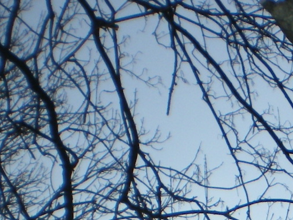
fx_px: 1287
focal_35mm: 152
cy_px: 307
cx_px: 460
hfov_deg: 12.3
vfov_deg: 9.5
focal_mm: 6.3
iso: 80
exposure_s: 1/800
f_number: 4.6
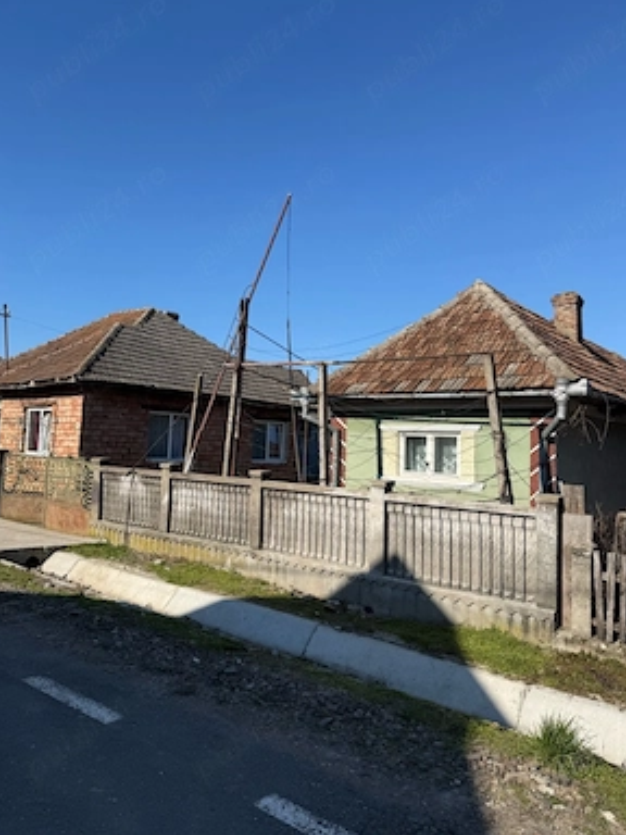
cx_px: 309
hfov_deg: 54.9
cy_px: 413
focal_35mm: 25
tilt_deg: +5.6
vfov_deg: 69.4
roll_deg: -2.5
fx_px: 603
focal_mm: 6.76
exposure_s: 1/4673
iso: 80
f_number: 1.78
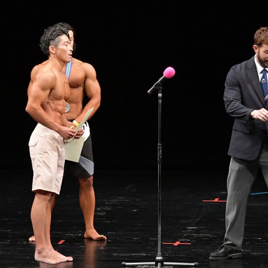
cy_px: 142
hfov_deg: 4.9
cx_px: 149
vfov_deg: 4.9
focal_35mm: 358
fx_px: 3136
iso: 3200
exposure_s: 1/400
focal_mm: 170
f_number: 5.6
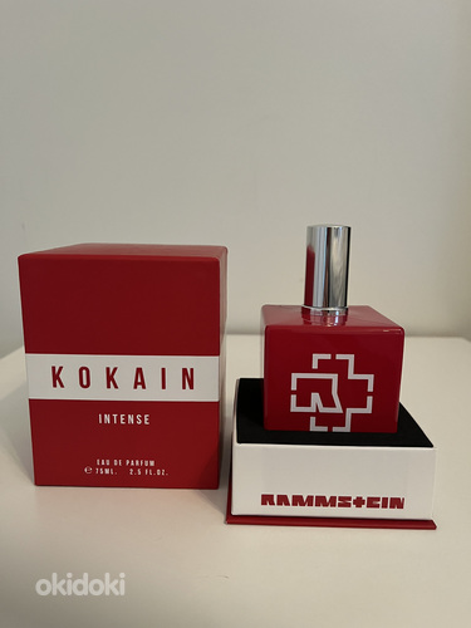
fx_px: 472
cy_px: 314
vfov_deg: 67.3
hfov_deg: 53.1
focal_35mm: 26
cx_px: 236
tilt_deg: -12.5
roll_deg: -0.4
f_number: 1.6
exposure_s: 1/50
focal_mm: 5.1
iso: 500
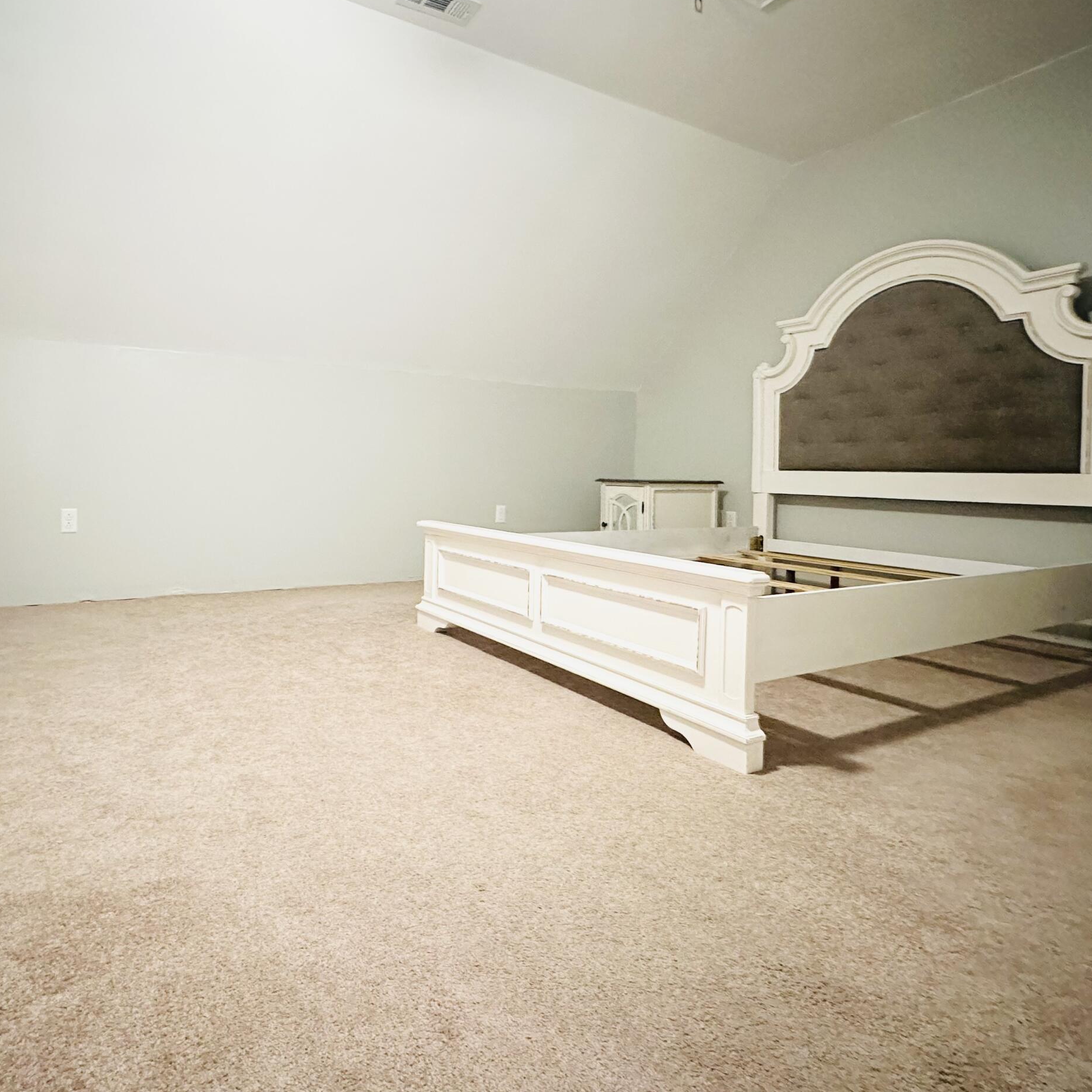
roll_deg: -0.9
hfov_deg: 74.0
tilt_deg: -0.5
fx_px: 714
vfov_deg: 74.5
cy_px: 475
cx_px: 438
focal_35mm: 20
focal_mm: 2.22
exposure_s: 1/40
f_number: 2.2
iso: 1000
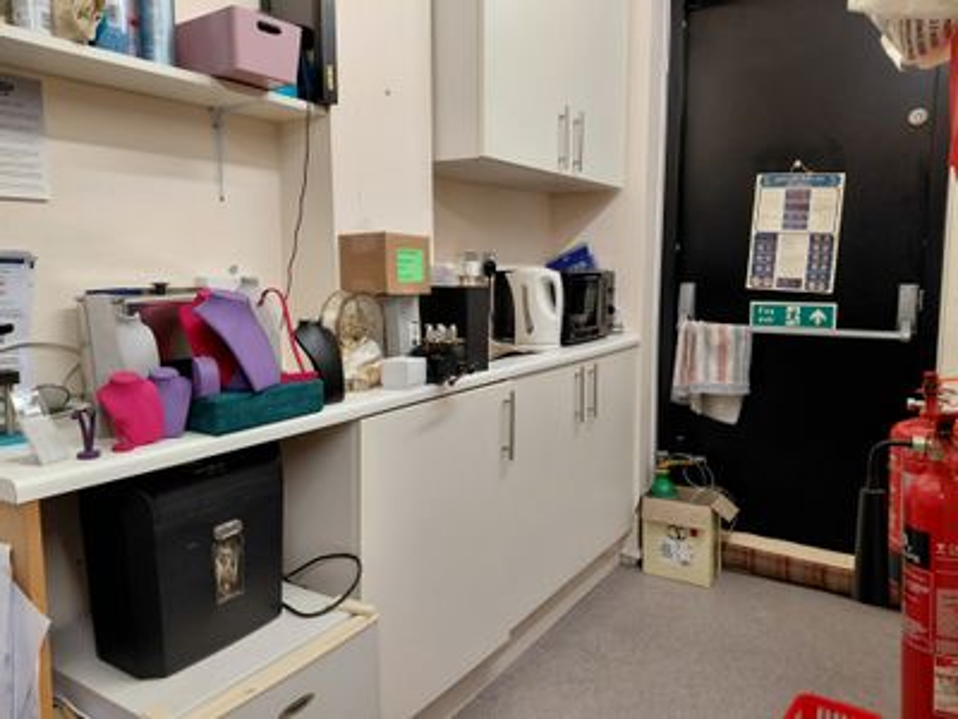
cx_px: 479
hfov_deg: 69.4
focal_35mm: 25
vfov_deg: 54.9
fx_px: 692
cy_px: 360
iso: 200
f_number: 1.8
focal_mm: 4.69
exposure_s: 1/100
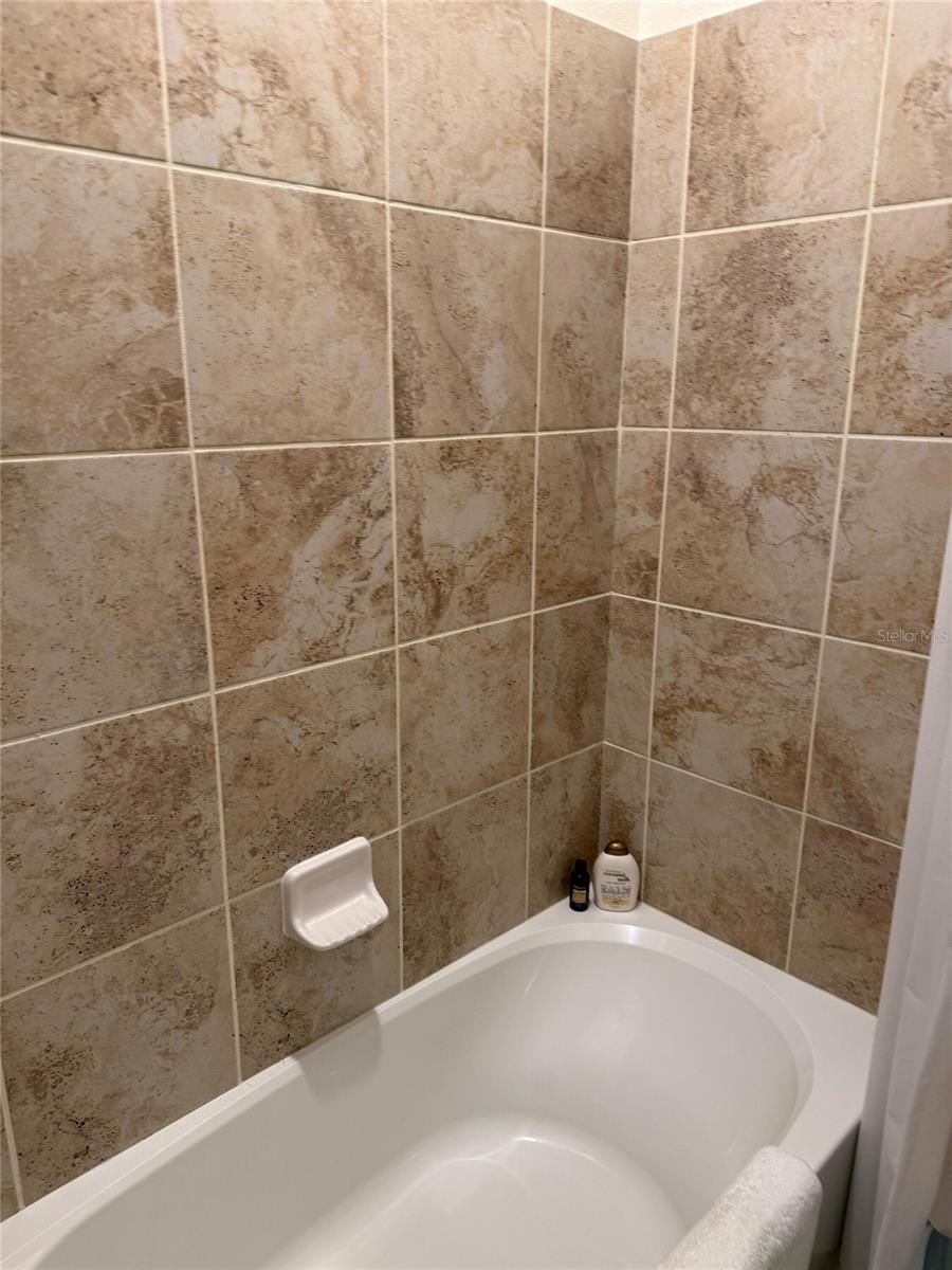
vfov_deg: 71.6
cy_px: 635
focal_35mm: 24
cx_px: 476
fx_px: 880
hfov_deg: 56.8
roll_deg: -0.9
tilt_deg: -13.8
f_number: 1.78
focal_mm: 6.76
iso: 125
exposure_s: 1/60
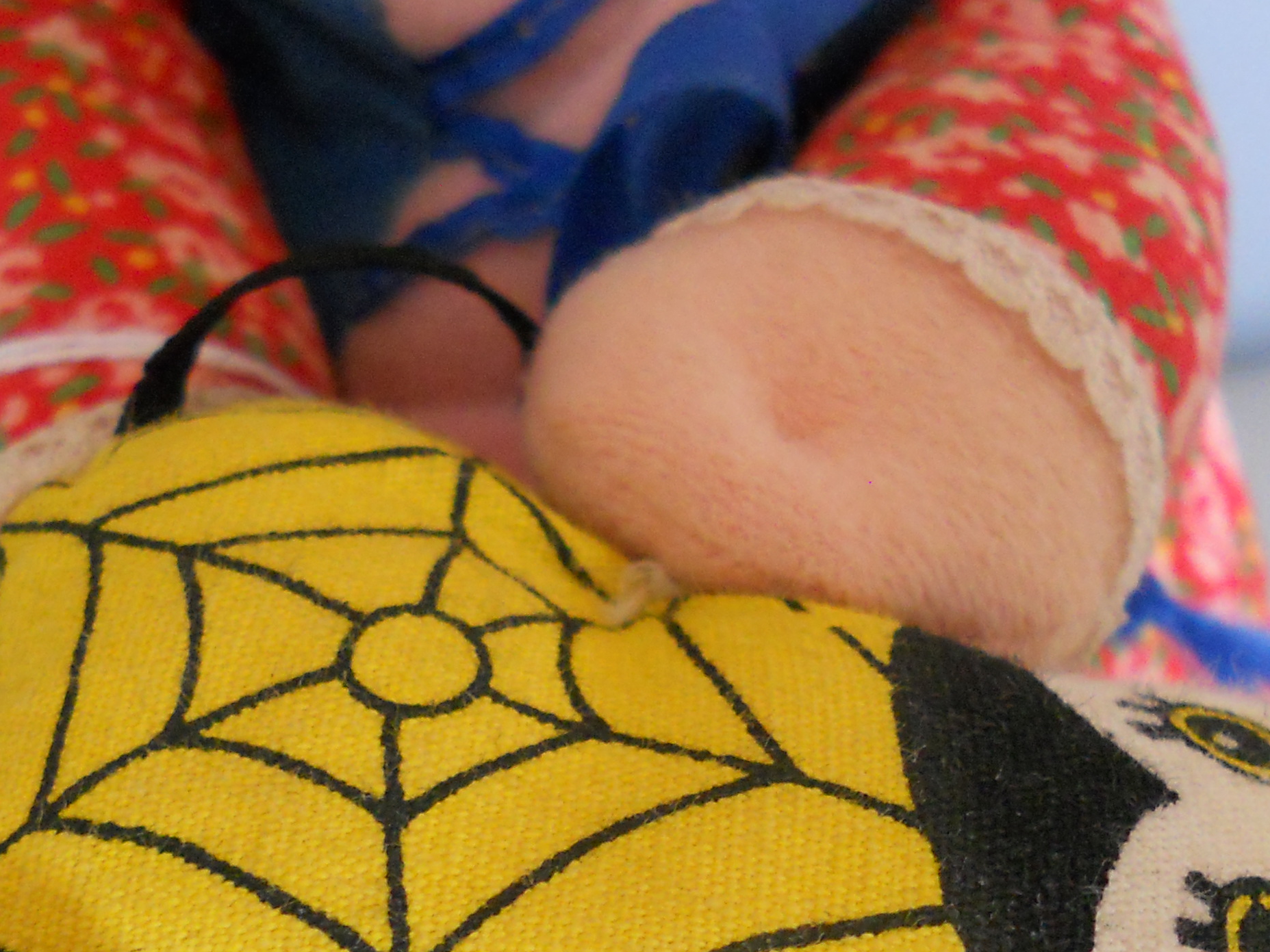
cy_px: 879
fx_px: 2531
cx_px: 503
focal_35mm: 69
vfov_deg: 20.8
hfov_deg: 28.1
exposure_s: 1/25
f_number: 3.5
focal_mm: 5.8
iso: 400
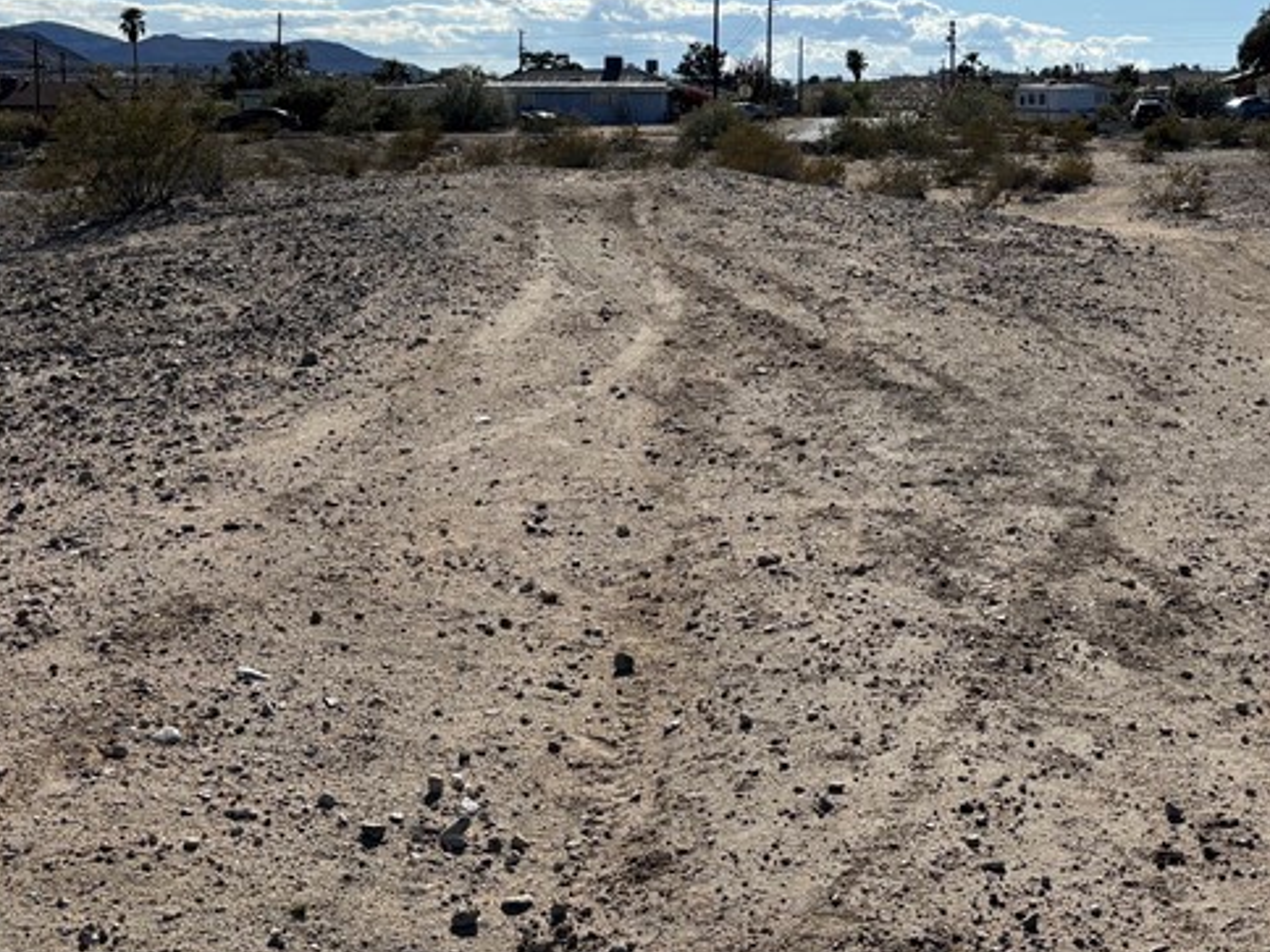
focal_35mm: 55
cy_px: 189
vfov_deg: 26.1
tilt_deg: -0.5
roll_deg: -0.6
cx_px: 895
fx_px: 2018
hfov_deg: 34.4
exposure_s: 1/8333
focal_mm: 5.96
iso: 50
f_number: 1.6
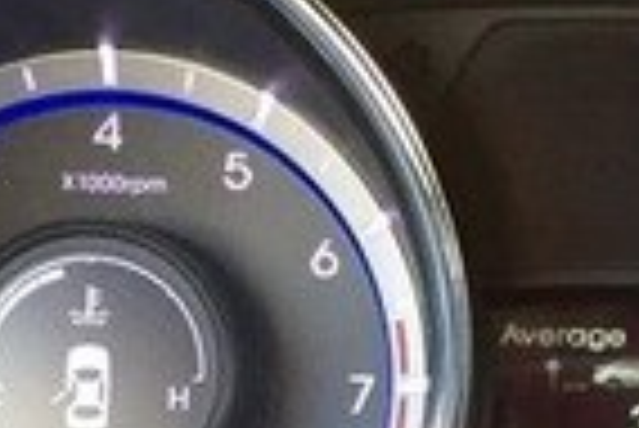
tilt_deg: -21.5
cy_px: 619
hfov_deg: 14.5
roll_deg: -0.6
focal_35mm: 140
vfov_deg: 9.6
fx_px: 2488
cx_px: 526
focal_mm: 4.15
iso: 64
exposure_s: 1/33
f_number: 2.2
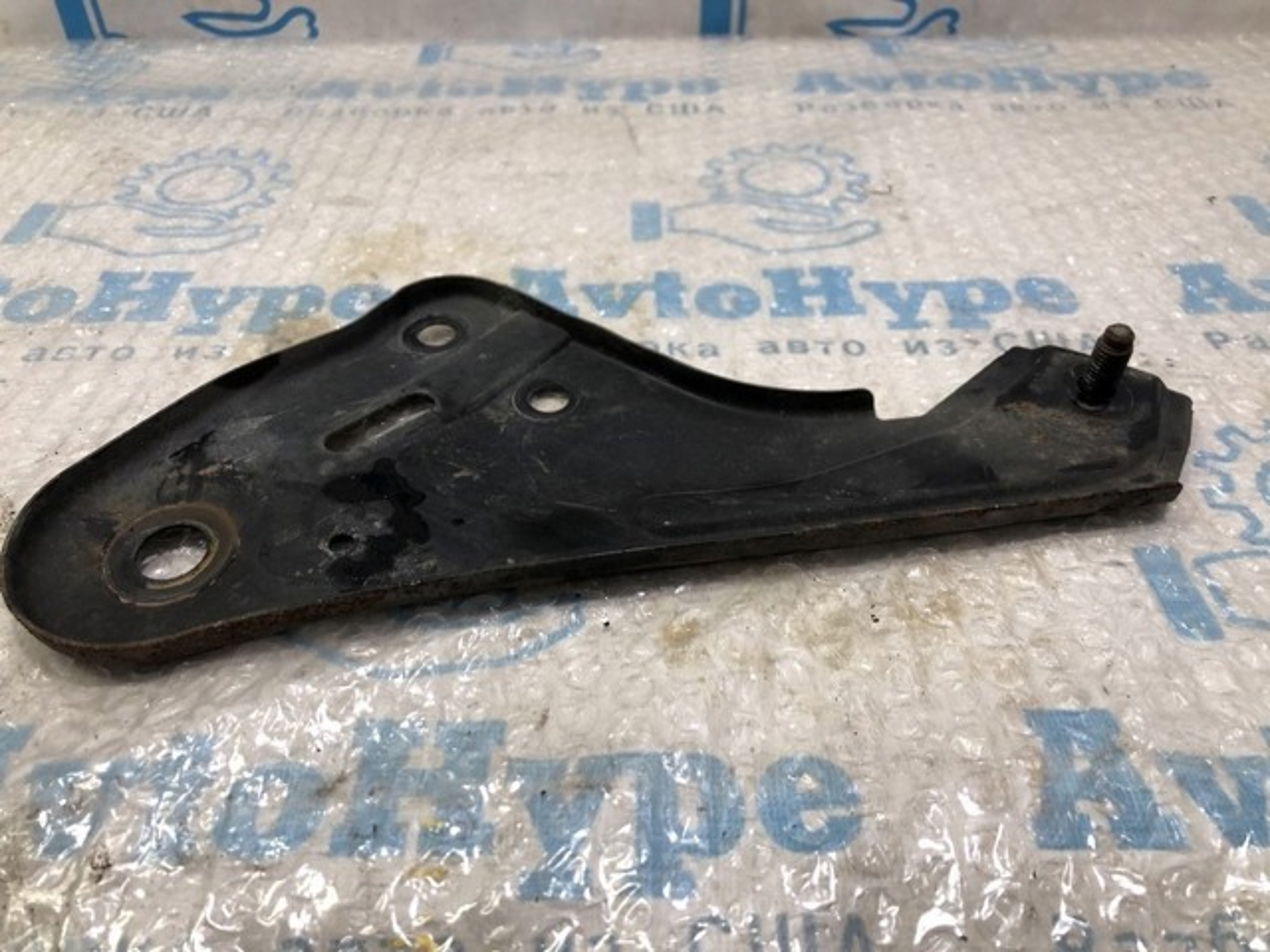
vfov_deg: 49.7
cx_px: 635
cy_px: 476
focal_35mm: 28
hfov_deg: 63.4
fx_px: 1027
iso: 32
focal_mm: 4
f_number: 1.8
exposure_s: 1/33
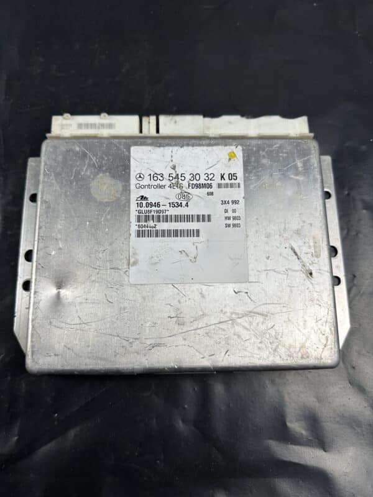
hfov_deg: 56.8
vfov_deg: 71.6
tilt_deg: -74.9
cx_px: 186
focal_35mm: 24
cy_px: 248
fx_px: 345
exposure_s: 1/182
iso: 64
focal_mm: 6.86
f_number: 1.78
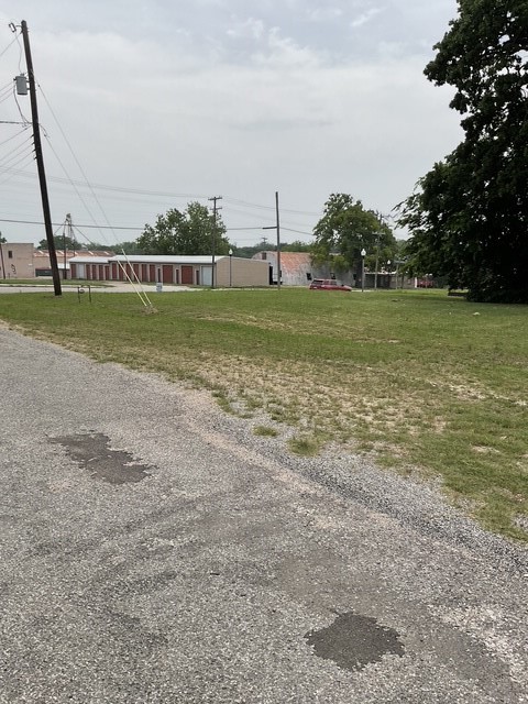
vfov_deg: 61.7
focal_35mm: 29
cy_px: 352
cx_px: 264
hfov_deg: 48.2
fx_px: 590
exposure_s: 1/3125
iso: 16
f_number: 1.8
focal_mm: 3
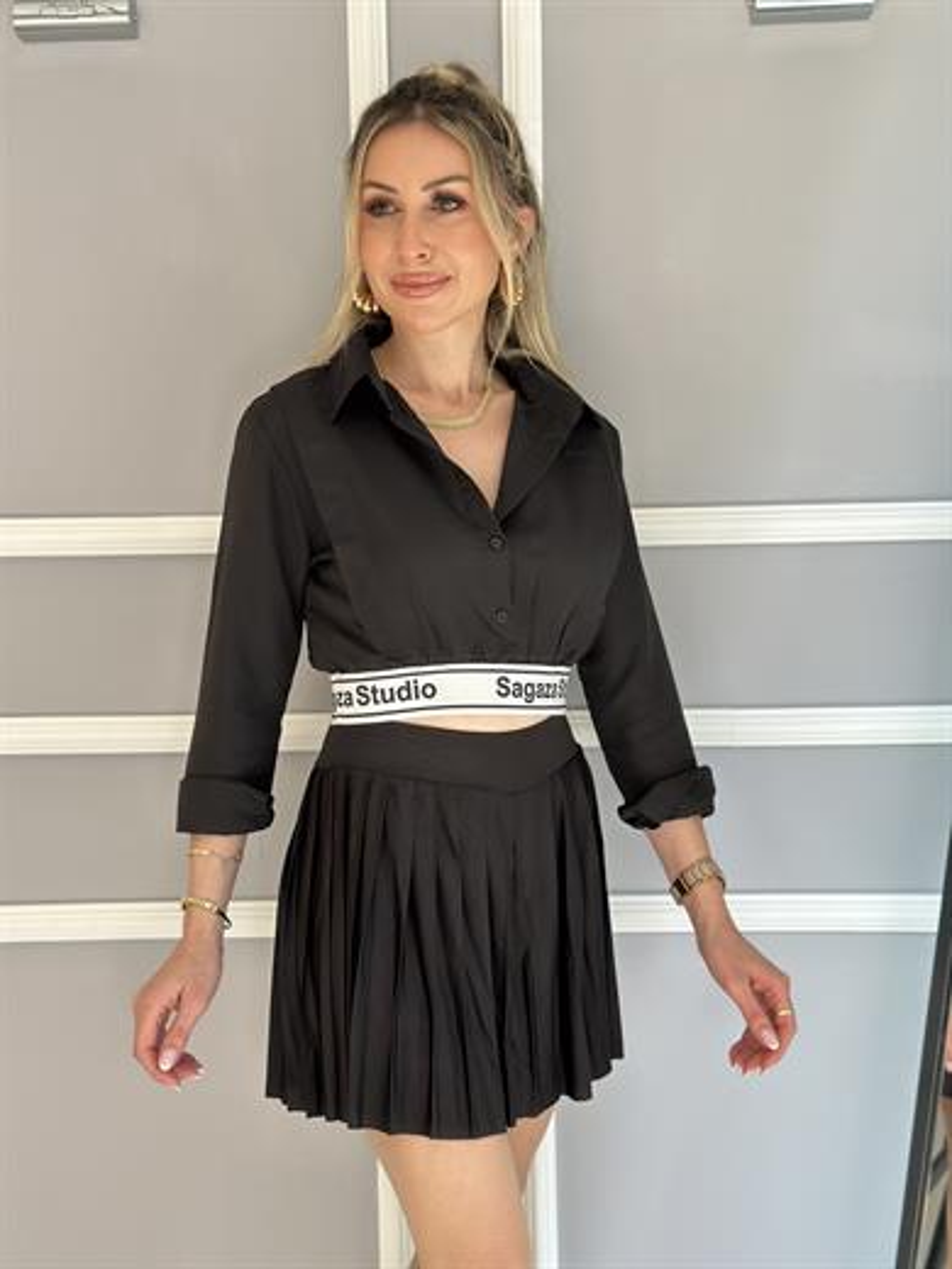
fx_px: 1760
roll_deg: +0.8
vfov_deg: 39.7
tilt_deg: -6.8
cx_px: 476
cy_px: 634
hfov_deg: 30.3
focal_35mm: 48
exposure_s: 1/114
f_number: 1.78
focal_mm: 6.86
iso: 125
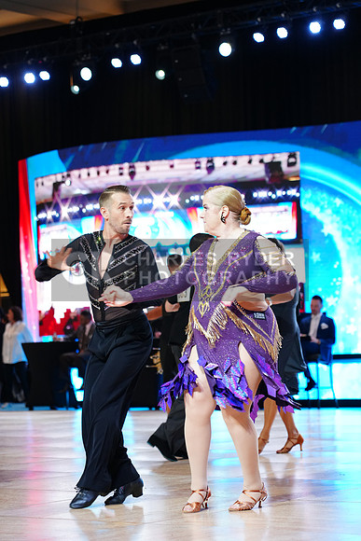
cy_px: 270
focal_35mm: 105
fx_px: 1578
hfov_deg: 13.0
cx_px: 180
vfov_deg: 19.5
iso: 2000
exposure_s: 1/200
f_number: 4
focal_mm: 105
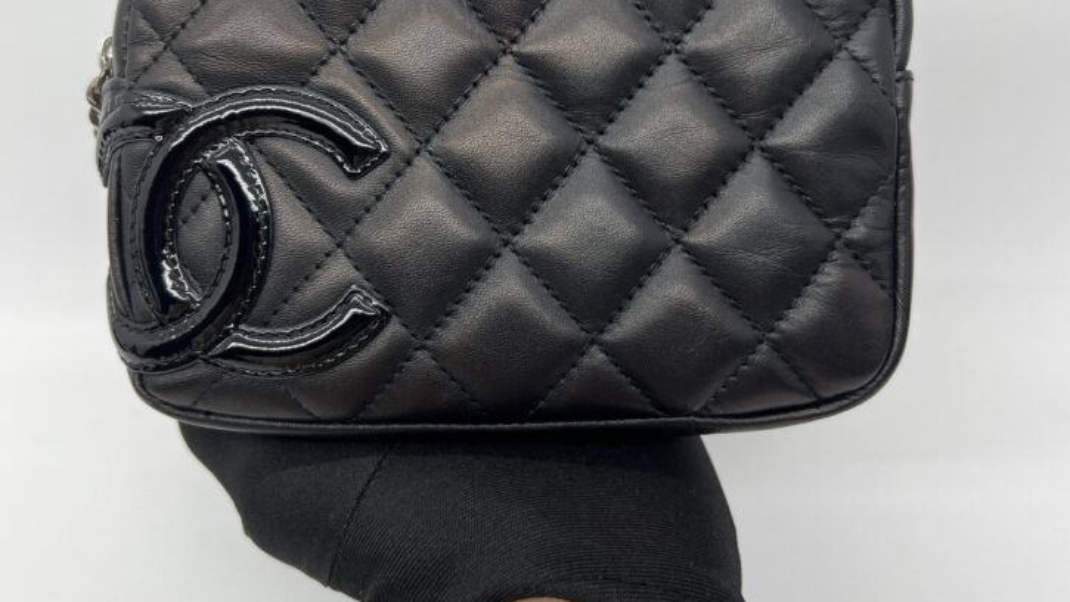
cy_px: 167
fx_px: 1135
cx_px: 520
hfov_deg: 50.5
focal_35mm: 40
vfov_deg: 29.3
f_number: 1.5
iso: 32
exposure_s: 1/120
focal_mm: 5.7
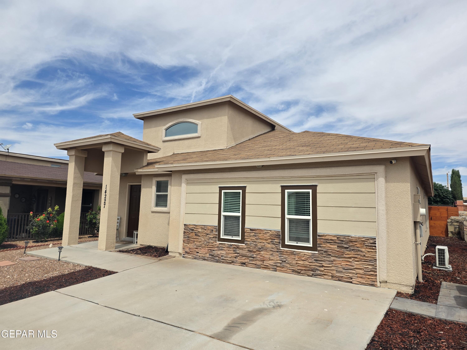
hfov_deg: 73.9
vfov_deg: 58.9
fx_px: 310
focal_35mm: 23
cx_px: 234
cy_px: 175
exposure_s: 1/7944
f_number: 1.7
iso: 80
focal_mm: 6.3
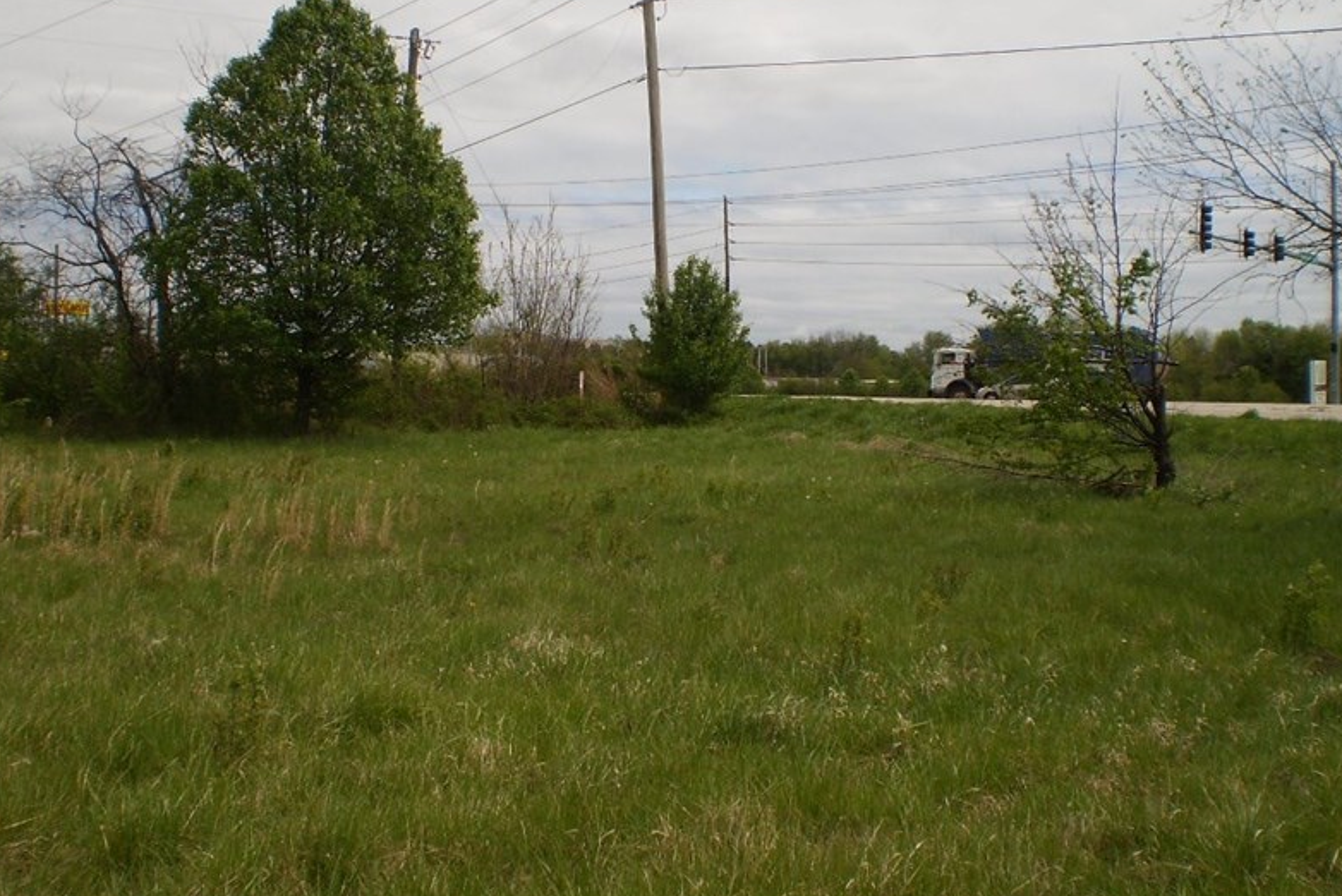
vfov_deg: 27.5
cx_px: 668
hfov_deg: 40.3
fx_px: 1827
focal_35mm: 49
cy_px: 338
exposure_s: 1/1250
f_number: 4.6
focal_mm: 6.3
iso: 64
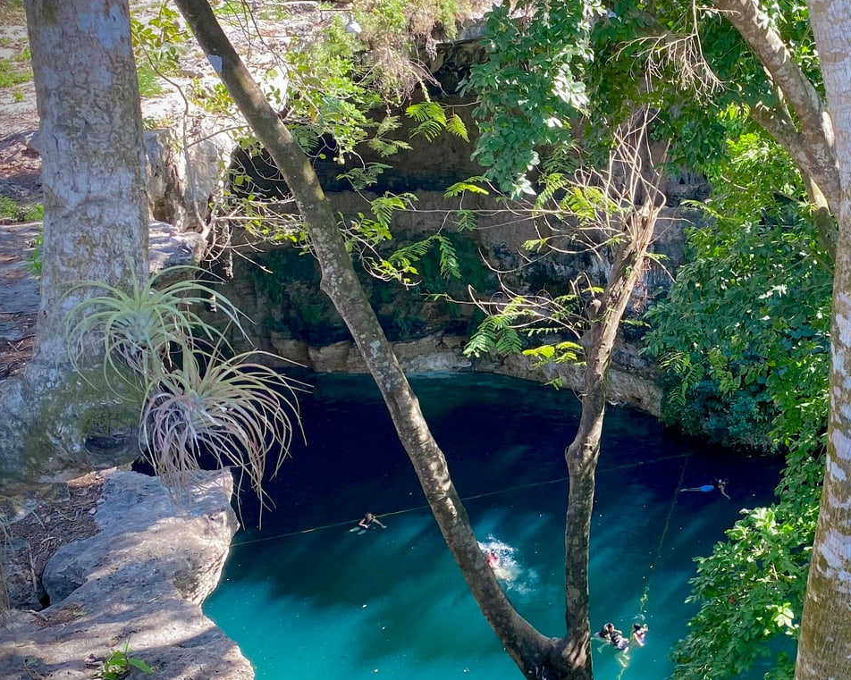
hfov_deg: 37.3
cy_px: 365
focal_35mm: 48
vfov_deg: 31.4
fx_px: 1209
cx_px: 695
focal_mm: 4.25
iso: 32
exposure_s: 1/133
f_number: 1.8
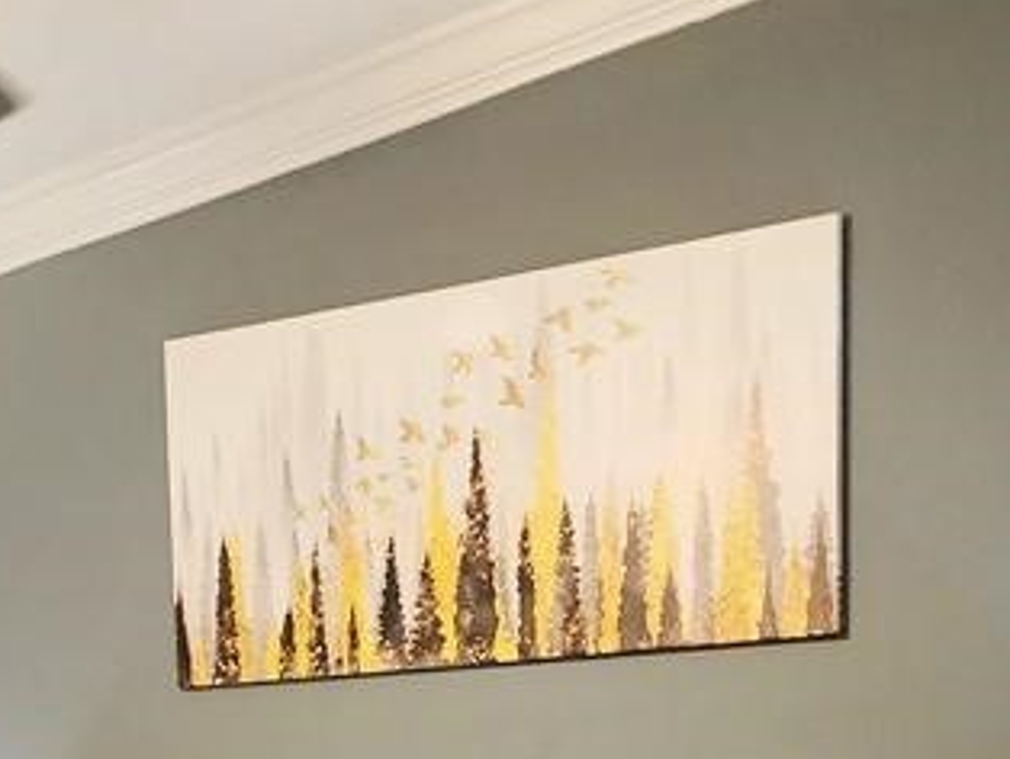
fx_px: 2190
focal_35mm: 75
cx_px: 164
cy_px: 949
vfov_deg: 18.5
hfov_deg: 25.4
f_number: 1.8
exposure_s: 1/120
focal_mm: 6.4
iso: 640
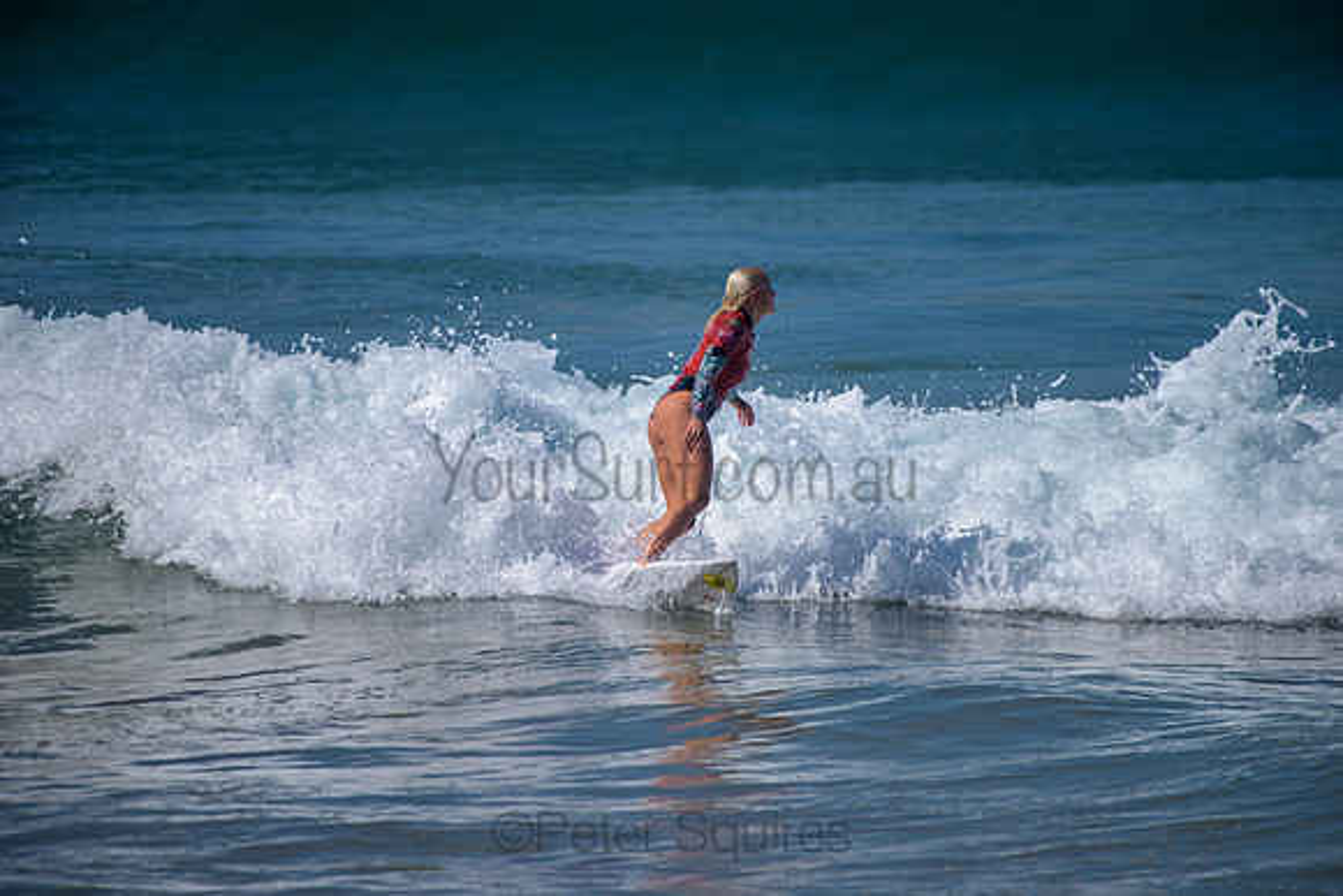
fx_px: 18656
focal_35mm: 500
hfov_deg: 4.1
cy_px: 448
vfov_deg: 2.8
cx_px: 672
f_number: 5.6
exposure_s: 1/2000
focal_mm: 500
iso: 110
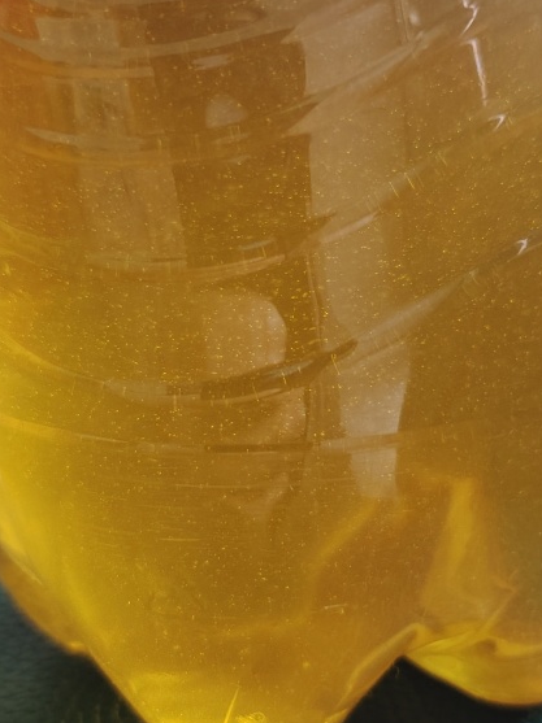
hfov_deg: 31.4
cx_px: 311
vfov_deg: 41.3
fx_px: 961
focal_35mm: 46
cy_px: 373
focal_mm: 5.25
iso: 2009
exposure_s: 1/33.3
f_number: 1.75
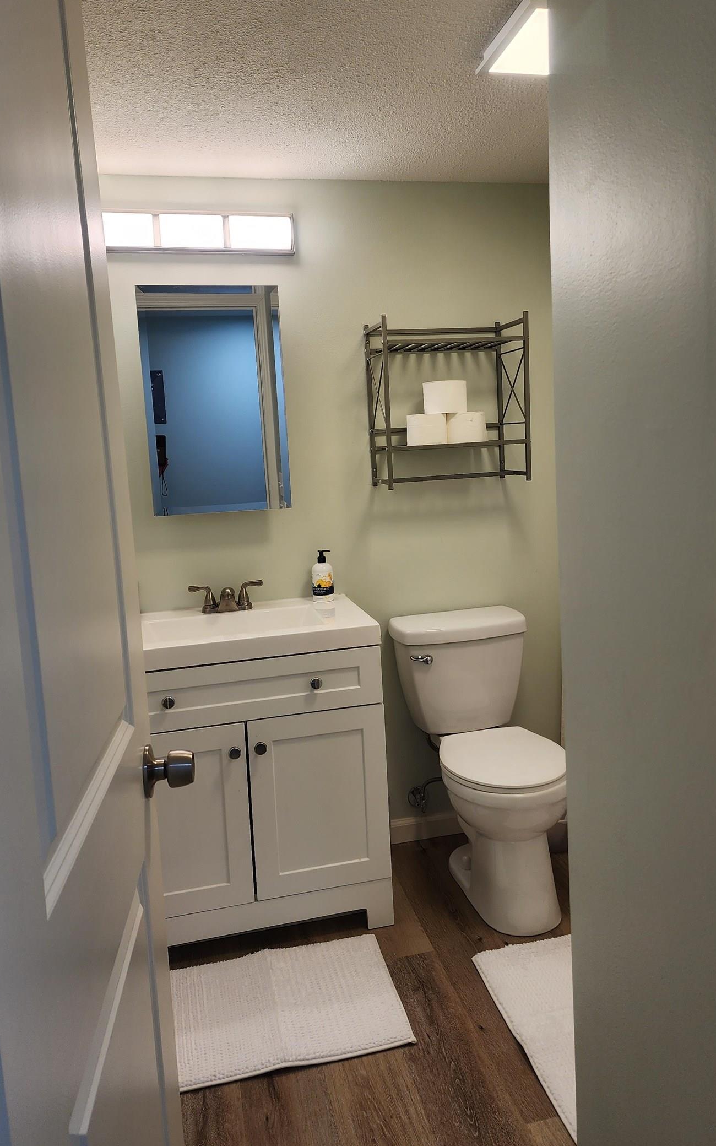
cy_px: 525
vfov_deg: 68.3
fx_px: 843
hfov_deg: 46.0
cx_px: 388
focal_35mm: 27
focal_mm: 6.4
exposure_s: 1/120
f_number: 1.8
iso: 64
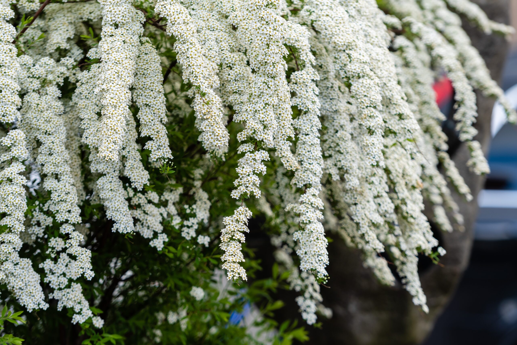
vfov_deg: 6.1
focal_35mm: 225
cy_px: 172
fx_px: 3231
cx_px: 258
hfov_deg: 9.1
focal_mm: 150
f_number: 4.5
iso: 200
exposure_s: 1/250
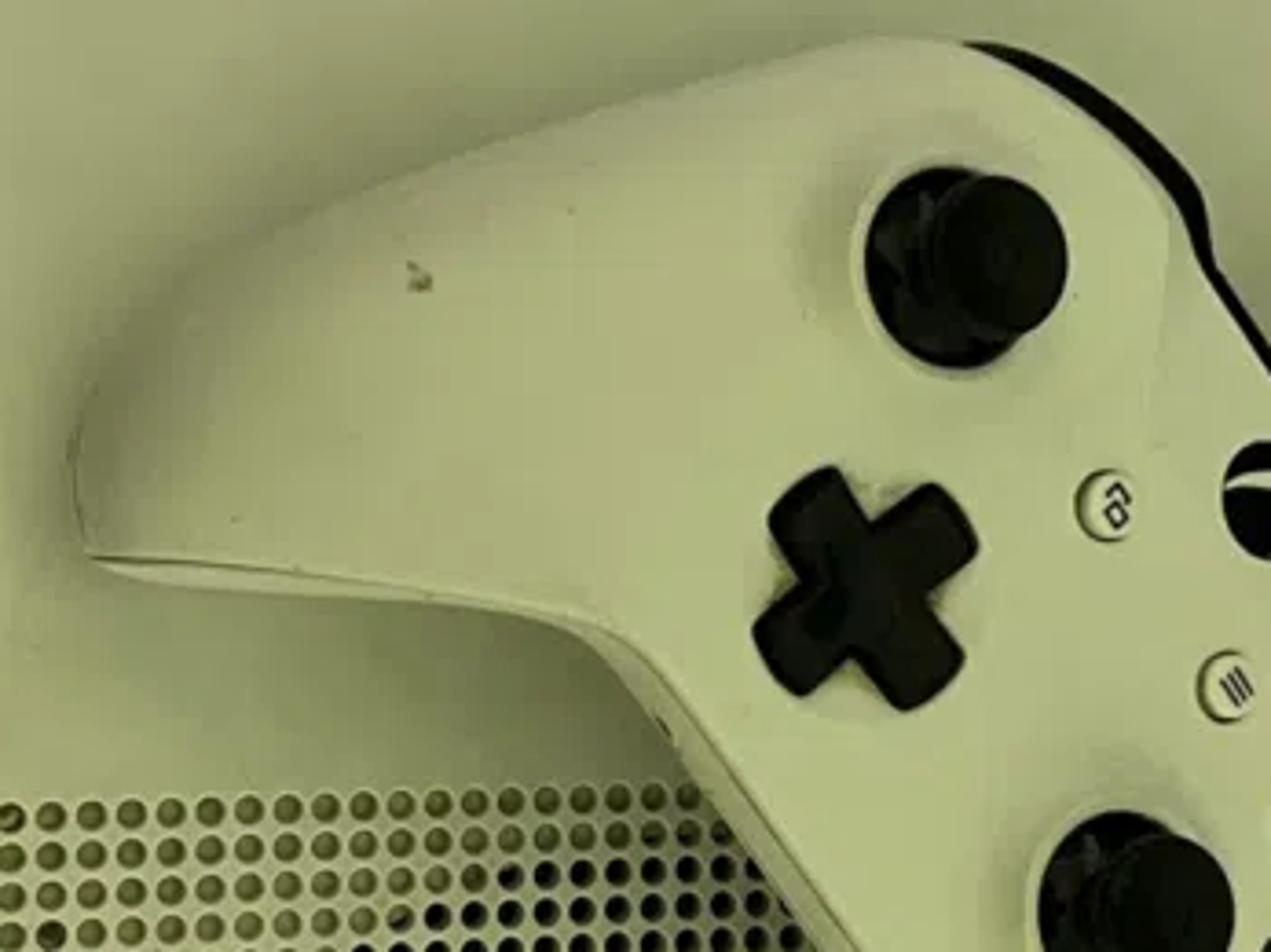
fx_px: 1762
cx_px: 670
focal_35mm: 48
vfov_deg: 30.0
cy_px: 630
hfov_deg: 39.7
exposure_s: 1/50
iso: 320
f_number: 1.5
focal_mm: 5.7
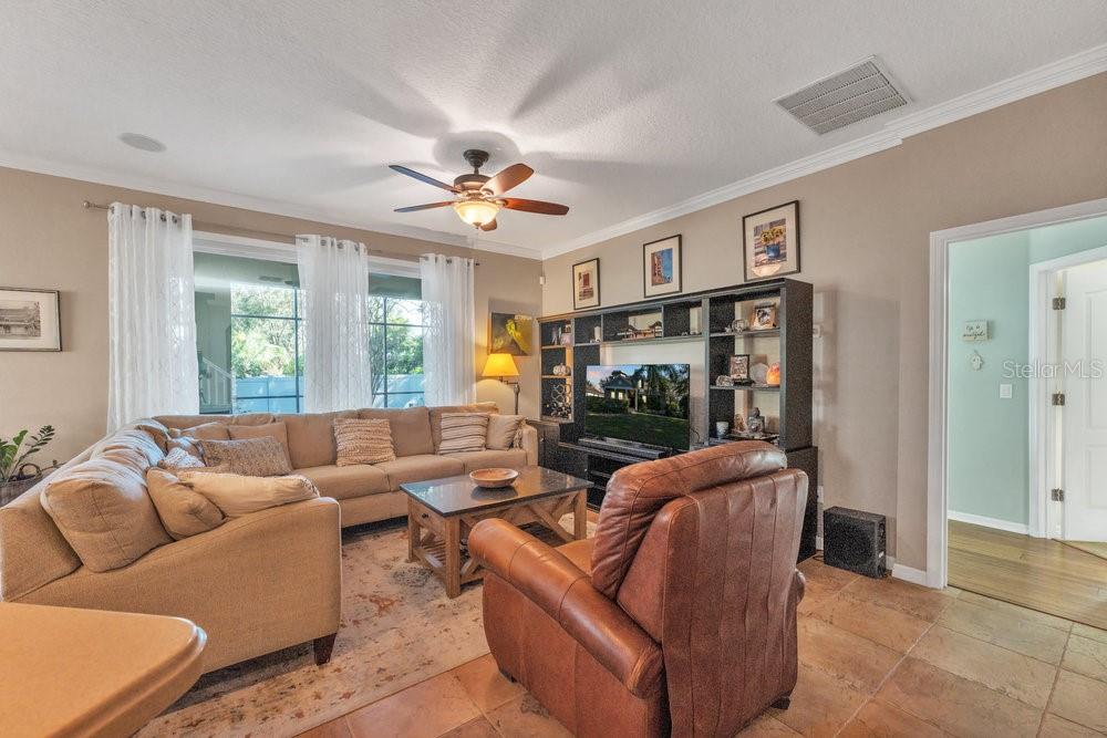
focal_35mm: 14
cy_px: 369
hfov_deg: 104.2
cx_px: 554
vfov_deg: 81.2
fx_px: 431
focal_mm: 14
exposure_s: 1/60
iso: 500
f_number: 8
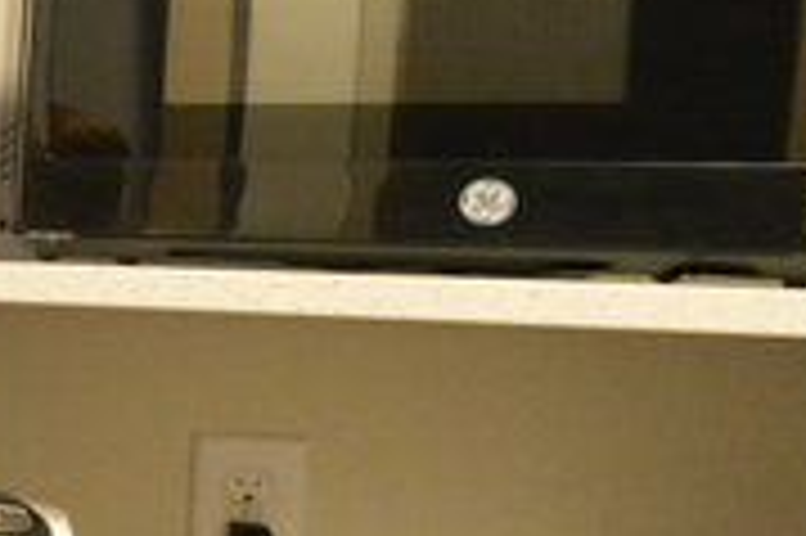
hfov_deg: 17.4
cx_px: -928
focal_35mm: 67
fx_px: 1499
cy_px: 302
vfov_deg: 20.3
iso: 3200
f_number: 7.1
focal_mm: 10
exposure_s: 1/5
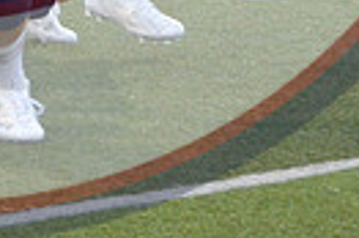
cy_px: -274
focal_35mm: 366
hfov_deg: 5.6
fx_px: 3647
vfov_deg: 3.7
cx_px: -77
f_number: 4.5
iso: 1600
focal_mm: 55
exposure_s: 1/500
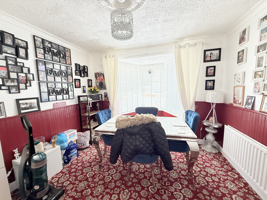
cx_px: 134
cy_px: 100
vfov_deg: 85.7
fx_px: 108
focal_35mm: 14
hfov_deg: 102.1
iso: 320
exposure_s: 1/79
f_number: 2.2
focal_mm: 2.22
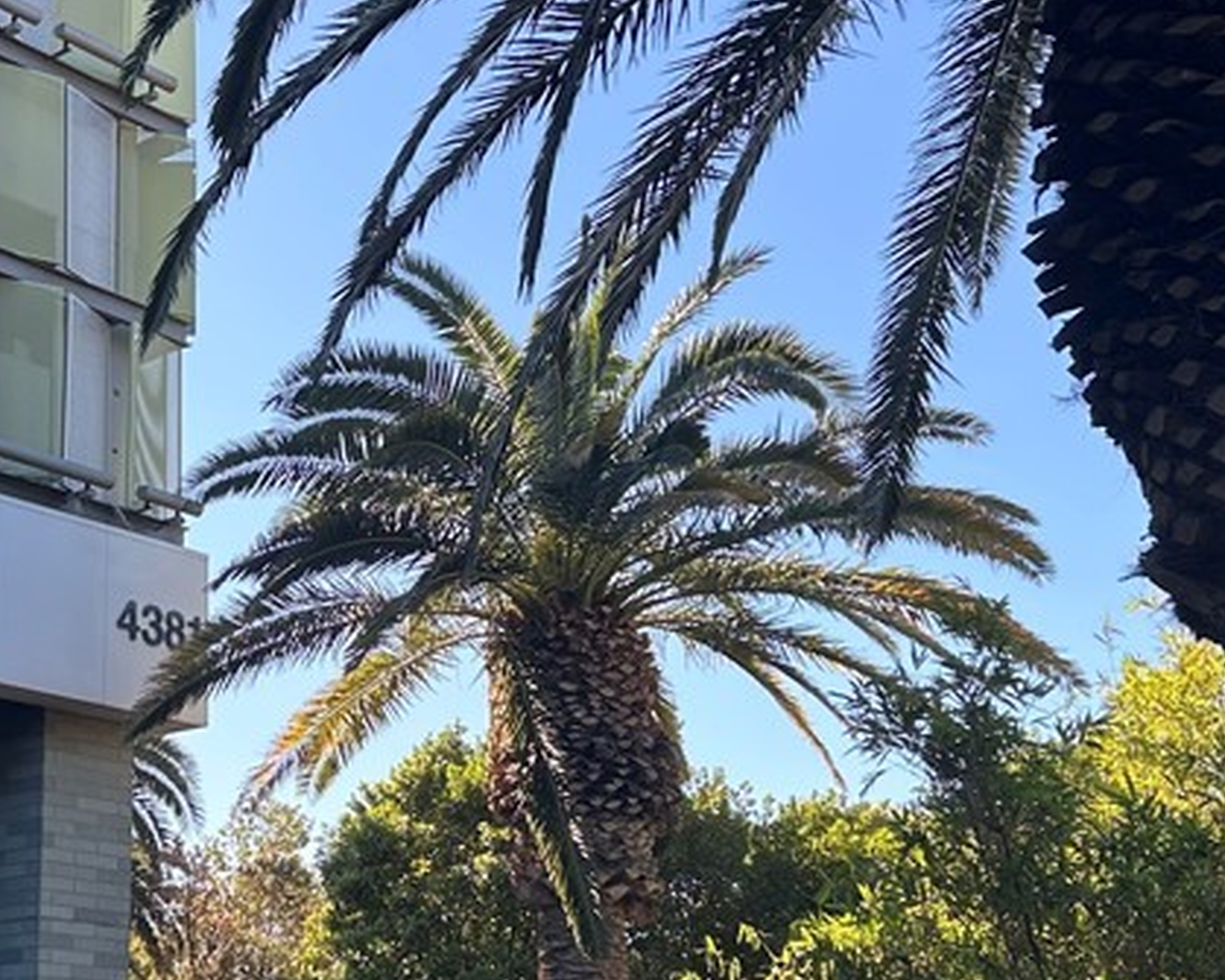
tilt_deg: +16.7
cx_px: 251
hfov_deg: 29.8
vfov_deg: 24.5
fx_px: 2247
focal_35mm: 62
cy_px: 635
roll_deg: +4.0
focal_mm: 5.7
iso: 50
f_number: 1.5
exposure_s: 1/650
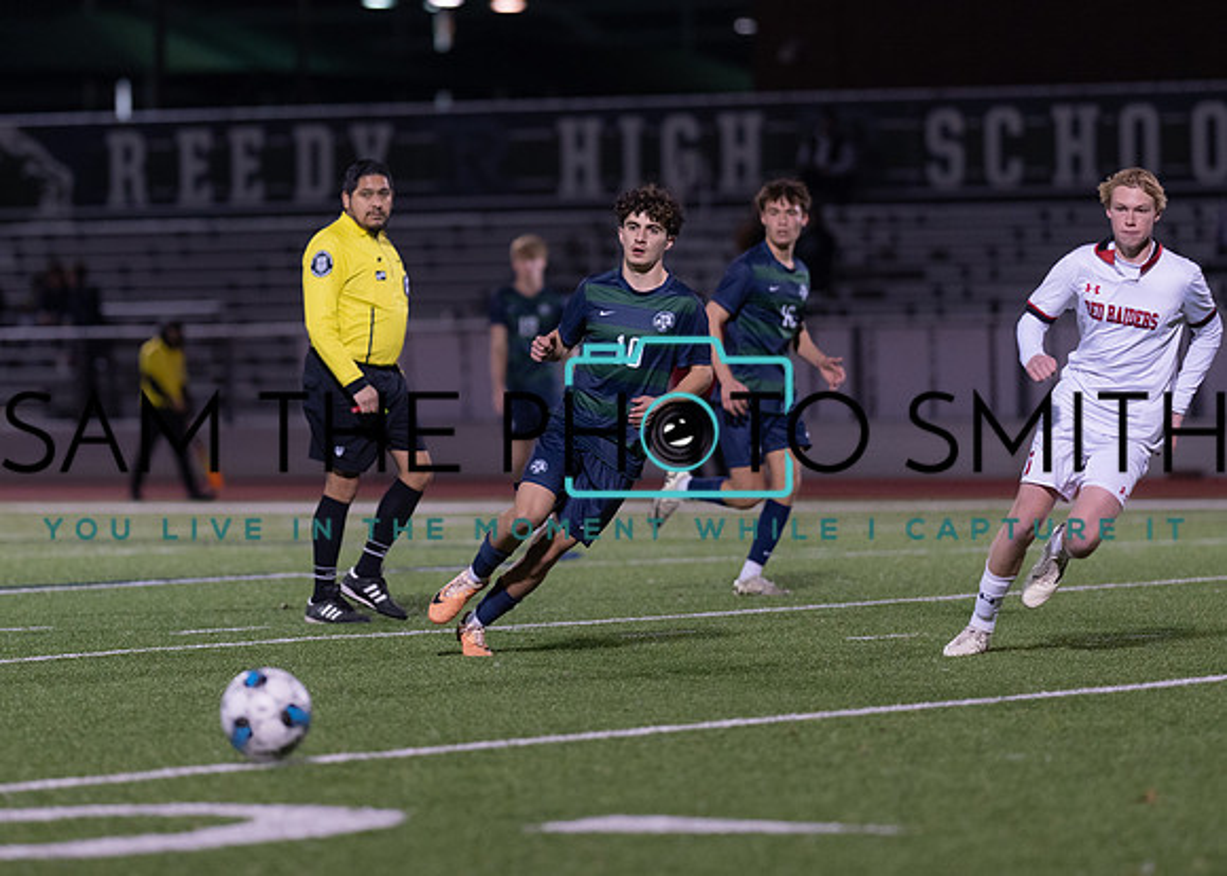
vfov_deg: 6.0
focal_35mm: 238
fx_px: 8301
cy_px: 309
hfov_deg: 8.5
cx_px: 544
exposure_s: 1/1000
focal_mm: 135
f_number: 1.8
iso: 1000
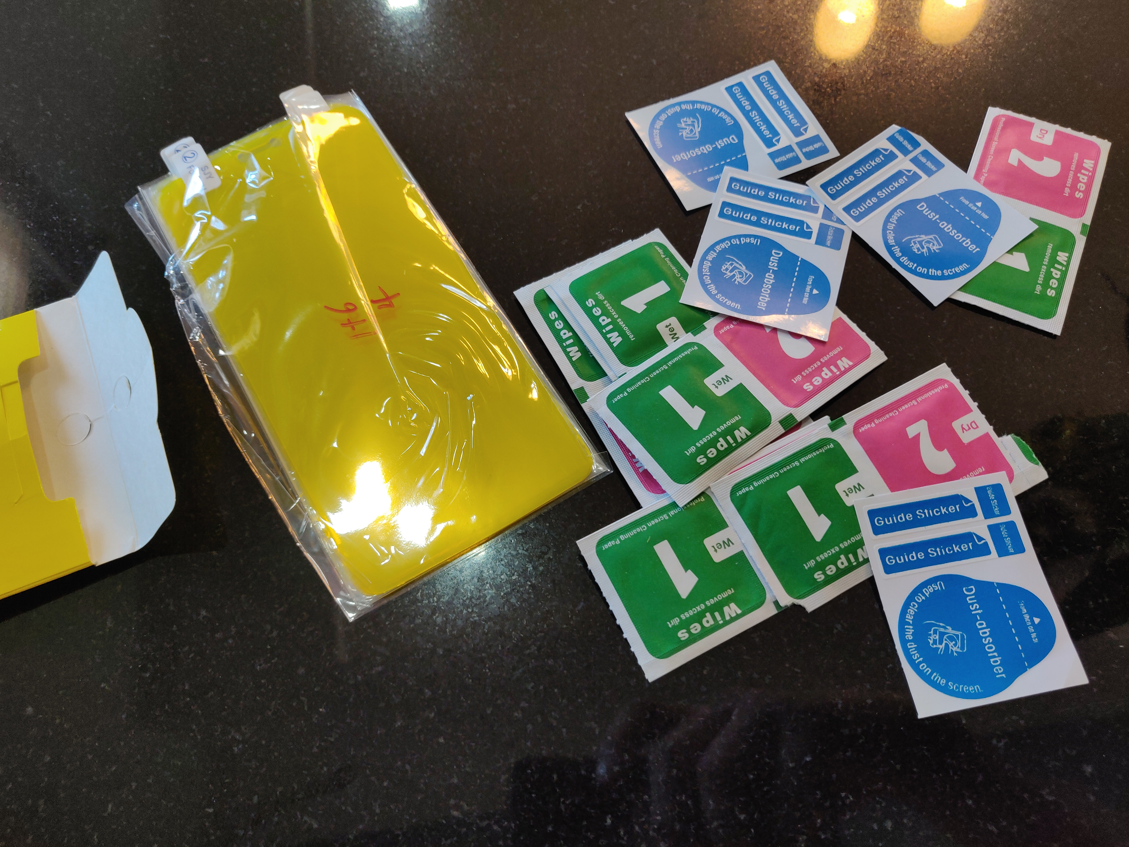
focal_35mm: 25
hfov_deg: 69.4
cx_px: 564
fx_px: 815
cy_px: 424
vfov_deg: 54.9
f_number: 1.7
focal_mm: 4.25
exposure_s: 1/33
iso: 250
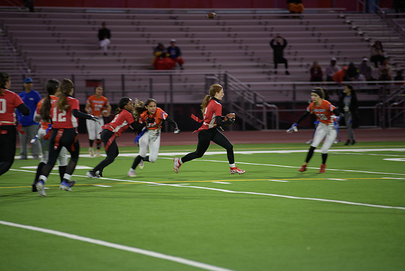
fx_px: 2250
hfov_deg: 10.3
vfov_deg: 6.9
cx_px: 202
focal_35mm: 200
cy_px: 136
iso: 800
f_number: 2.8
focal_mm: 200
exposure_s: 1/200
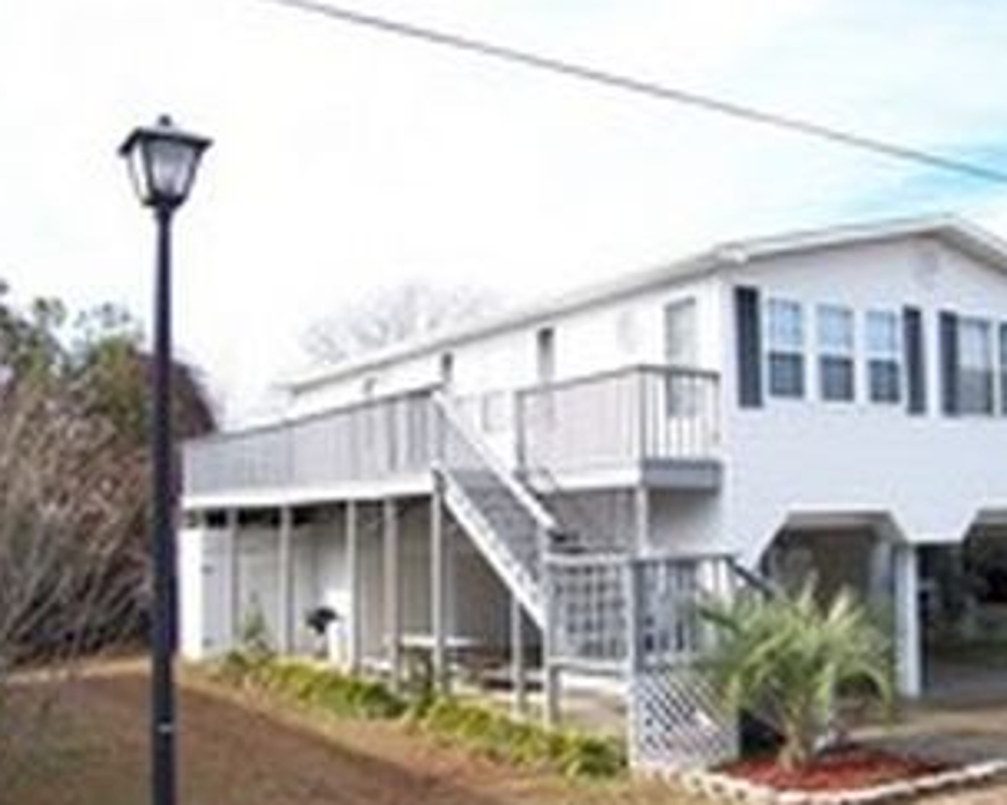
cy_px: 451
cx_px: 537
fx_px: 1162
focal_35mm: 39
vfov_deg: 38.2
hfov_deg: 46.8
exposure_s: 1/350
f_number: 3.4
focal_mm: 5.5
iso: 80
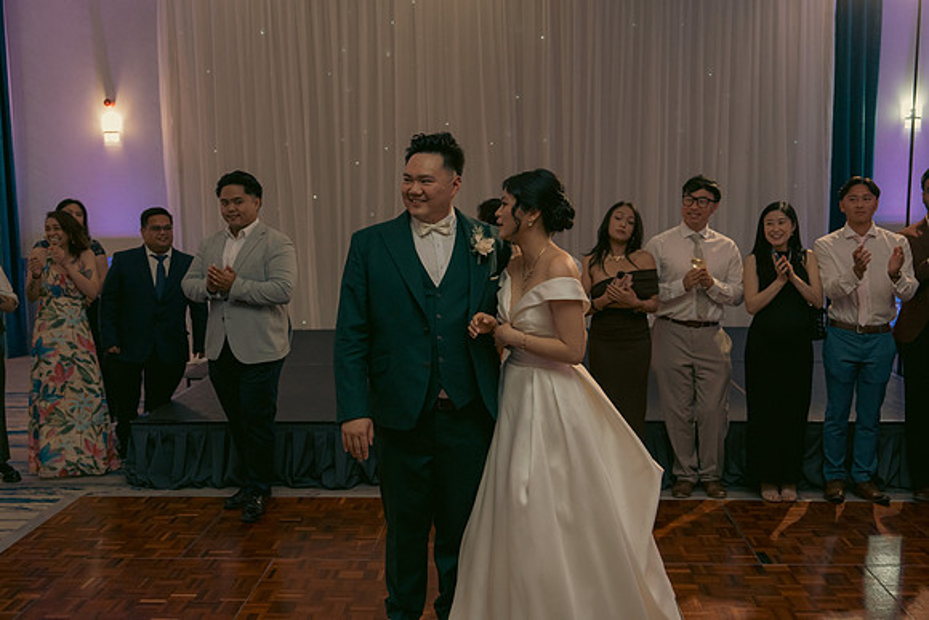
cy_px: 310
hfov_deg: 54.4
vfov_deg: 37.9
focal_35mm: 35
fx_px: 903
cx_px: 464
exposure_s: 1/160
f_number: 3.5
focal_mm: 35
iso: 2500
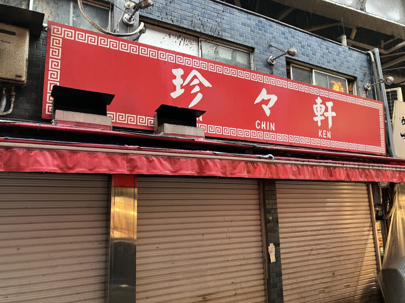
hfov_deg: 63.4
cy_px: 152
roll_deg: +1.4
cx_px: 202
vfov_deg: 49.7
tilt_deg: +11.8
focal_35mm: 28
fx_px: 328
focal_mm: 3.99
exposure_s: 1/50
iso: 200
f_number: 1.8
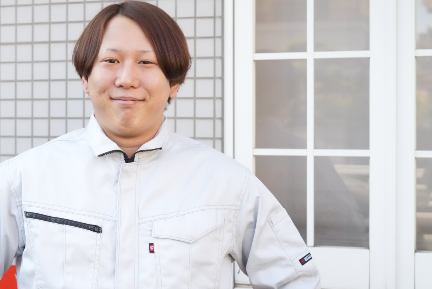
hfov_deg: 29.0
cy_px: 126
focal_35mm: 69
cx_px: 141
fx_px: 829
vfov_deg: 19.8
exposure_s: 1/8000
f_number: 4
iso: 10000
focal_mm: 50
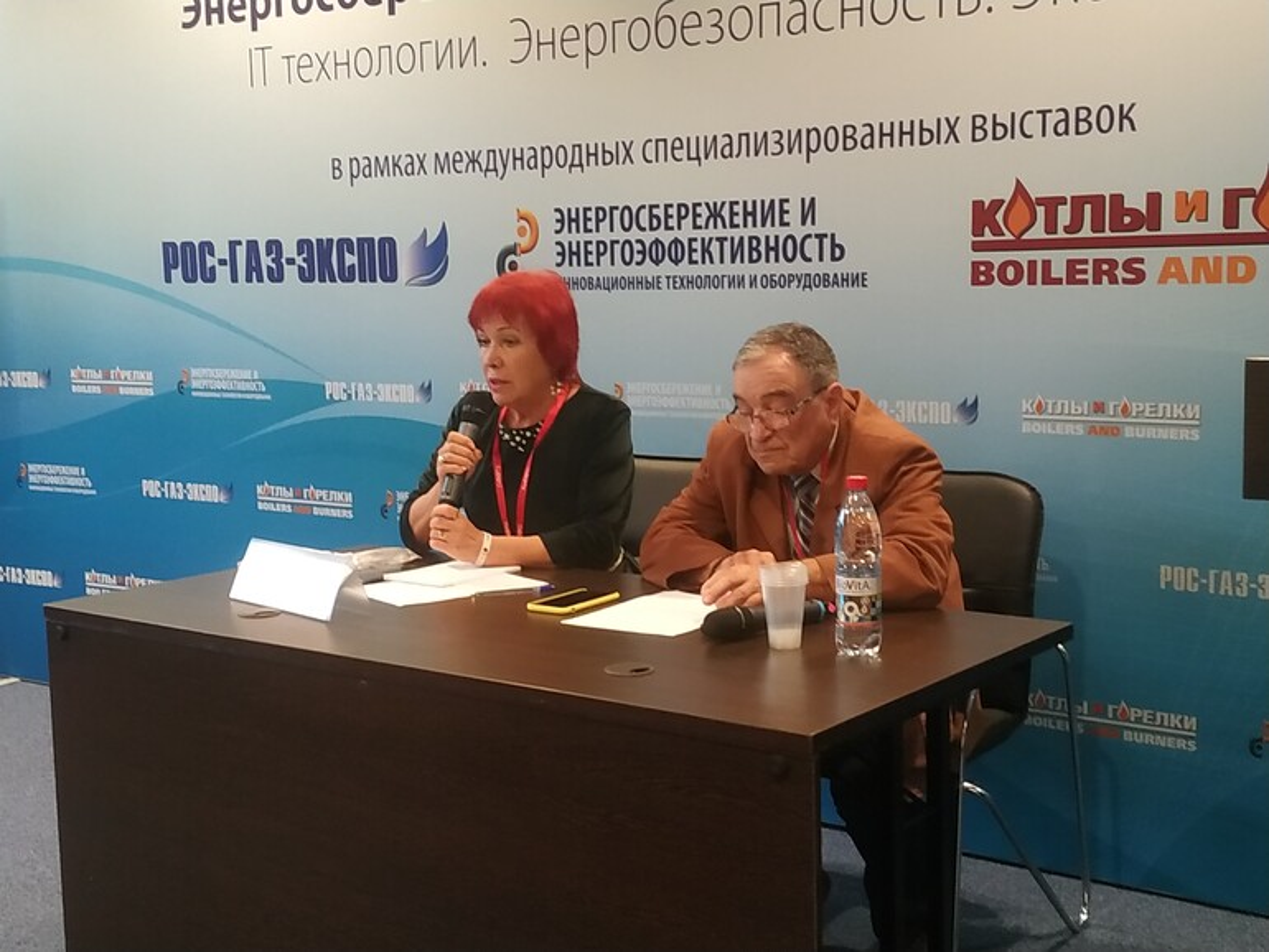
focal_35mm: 24
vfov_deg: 56.8
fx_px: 880
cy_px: 476
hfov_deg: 71.6
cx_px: 634
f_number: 1.9
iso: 640
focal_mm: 3.94
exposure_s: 1/20
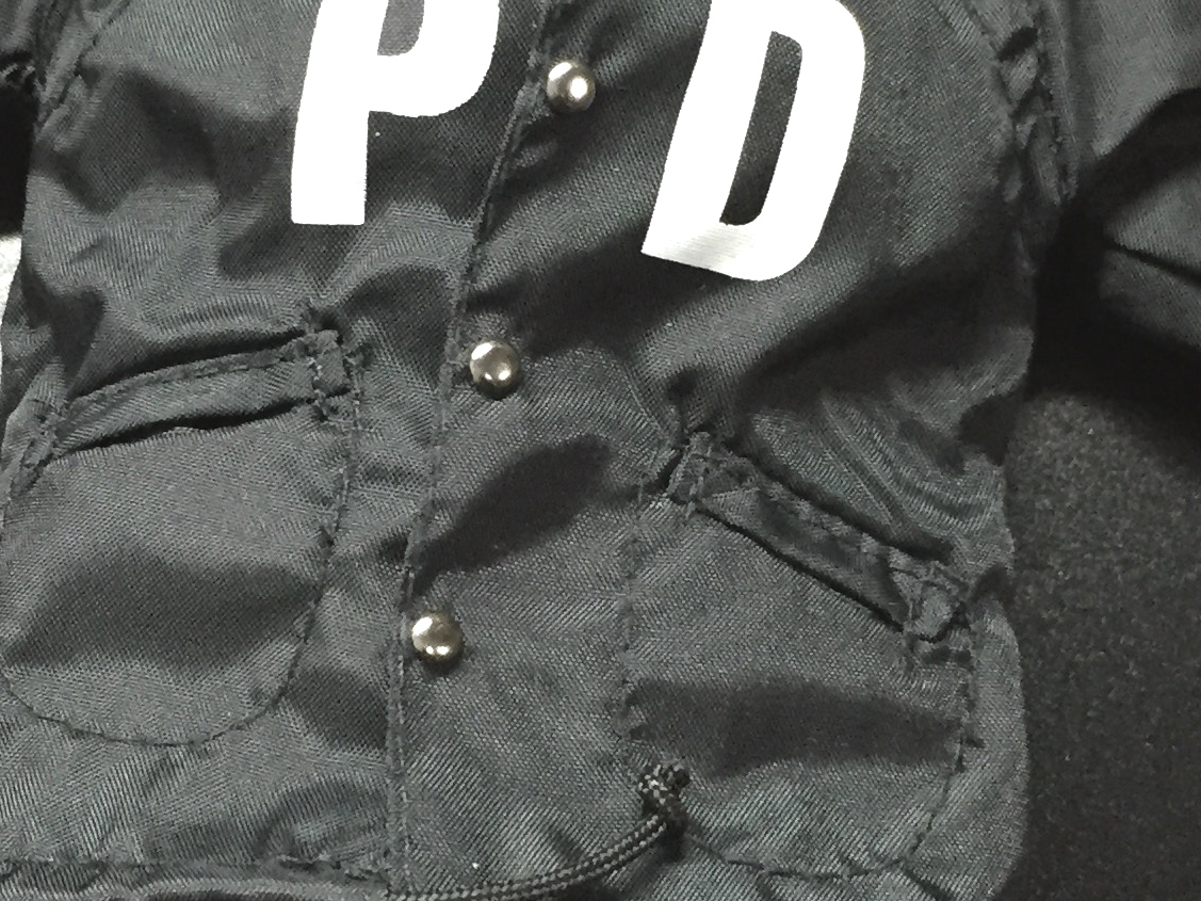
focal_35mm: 84
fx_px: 2914
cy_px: 454
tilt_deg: -70.4
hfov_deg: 23.3
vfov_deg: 17.6
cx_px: 484
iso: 250
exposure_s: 1/24
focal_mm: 4.15
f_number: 2.2
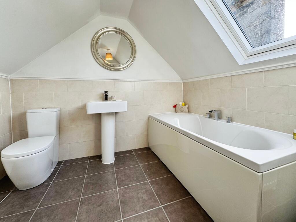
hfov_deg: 102.1
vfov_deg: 85.7
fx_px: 120
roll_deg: +1.0
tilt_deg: -4.8
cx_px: 148
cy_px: 111
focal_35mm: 14
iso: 64
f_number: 2.2
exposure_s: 1/99
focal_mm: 2.22
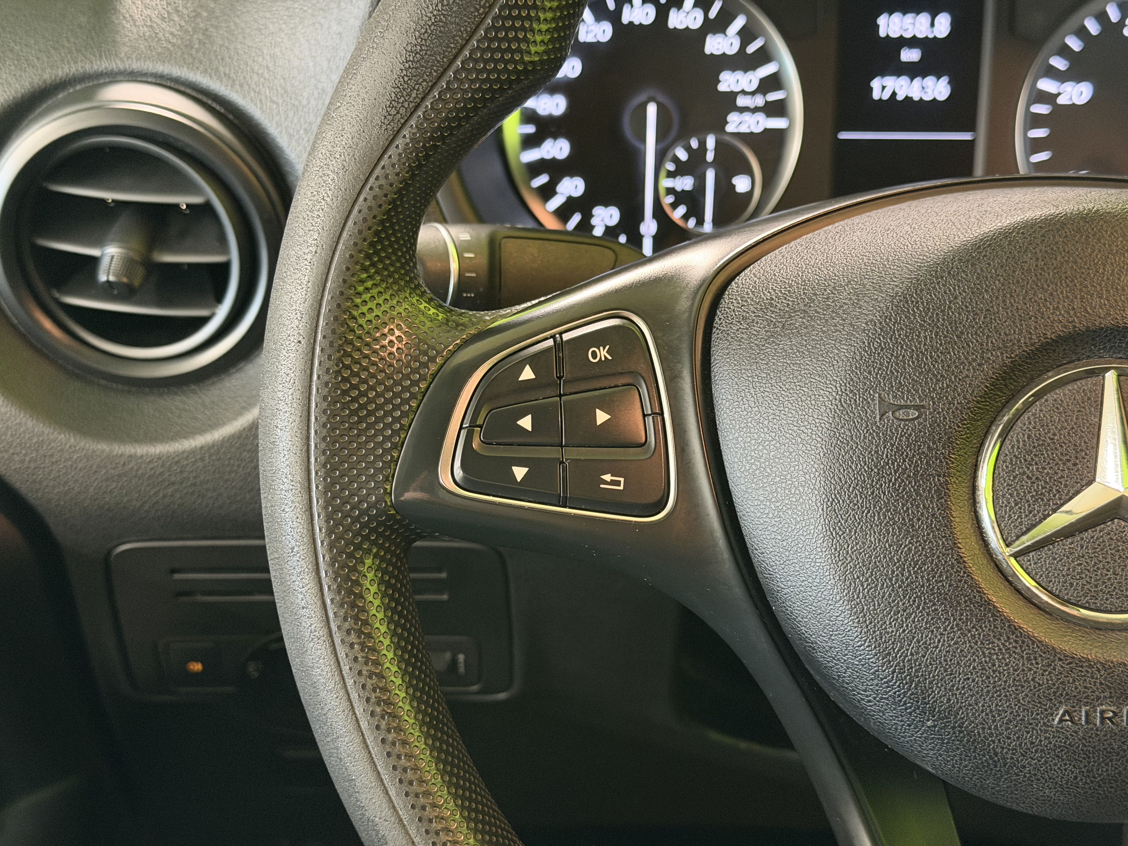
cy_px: 423
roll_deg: -0.2
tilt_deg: -36.3
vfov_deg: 30.3
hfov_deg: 39.7
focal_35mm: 48
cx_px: 564
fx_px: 1564
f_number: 1.78
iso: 800
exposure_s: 1/30
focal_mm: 6.76
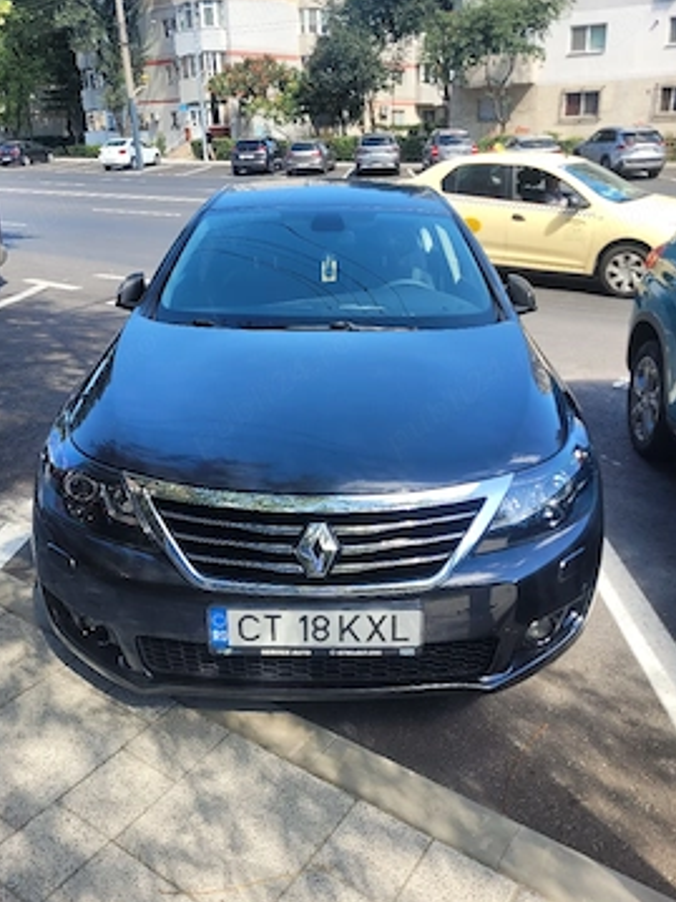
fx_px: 756
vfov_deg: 61.6
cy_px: 422
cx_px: 322
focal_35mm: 29
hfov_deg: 48.2
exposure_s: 1/435
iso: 40
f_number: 1.8
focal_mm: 5.4
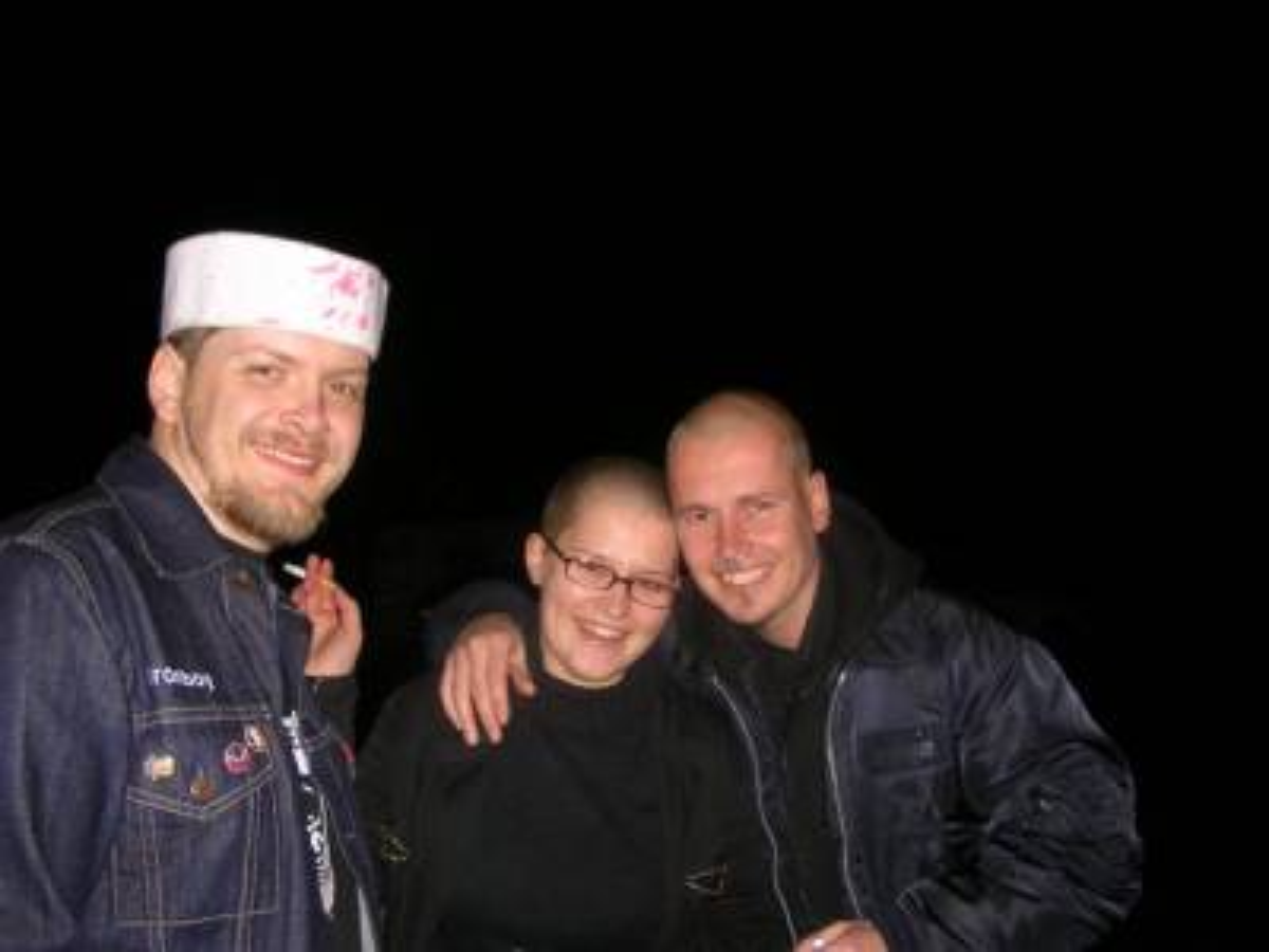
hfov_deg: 49.0
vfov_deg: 37.7
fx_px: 1393
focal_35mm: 38
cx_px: 634
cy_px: 476
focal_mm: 5.8
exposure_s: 1/60.1
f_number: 2.8
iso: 52
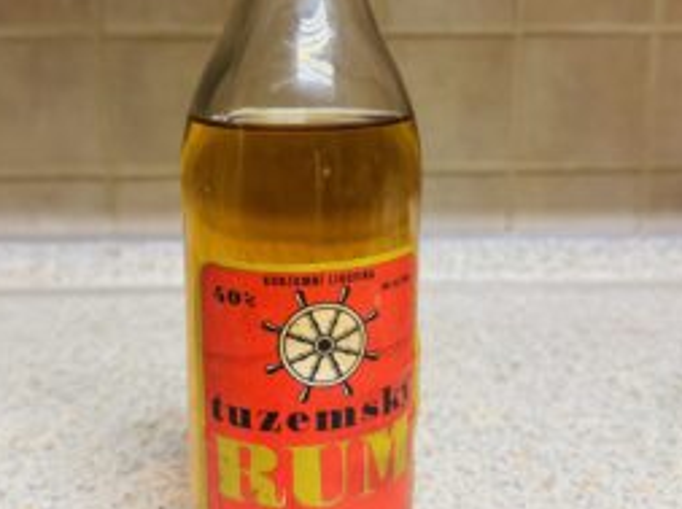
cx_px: 326
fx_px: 748
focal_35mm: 38
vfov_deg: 37.5
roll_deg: -0.7
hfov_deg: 49.0
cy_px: 213
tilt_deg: -13.1
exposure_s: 1/50
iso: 320
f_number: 1.78
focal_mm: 6.76
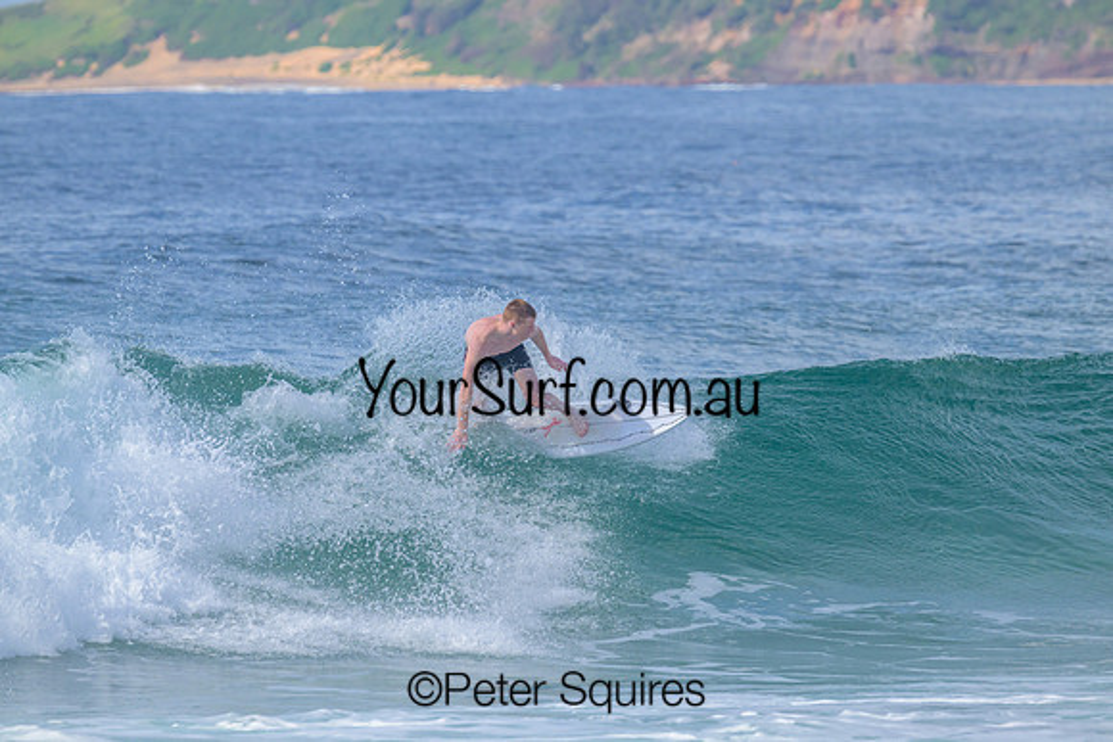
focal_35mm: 540
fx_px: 16698
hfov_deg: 3.8
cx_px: 556
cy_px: 371
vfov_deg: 2.5
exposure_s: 1/2000
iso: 900
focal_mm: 540
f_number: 11
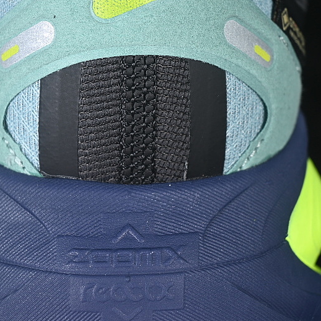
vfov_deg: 13.1
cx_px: 133
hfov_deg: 13.1
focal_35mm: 133
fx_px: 1395
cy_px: 112
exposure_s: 1/60
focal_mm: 50
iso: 160
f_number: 6.3
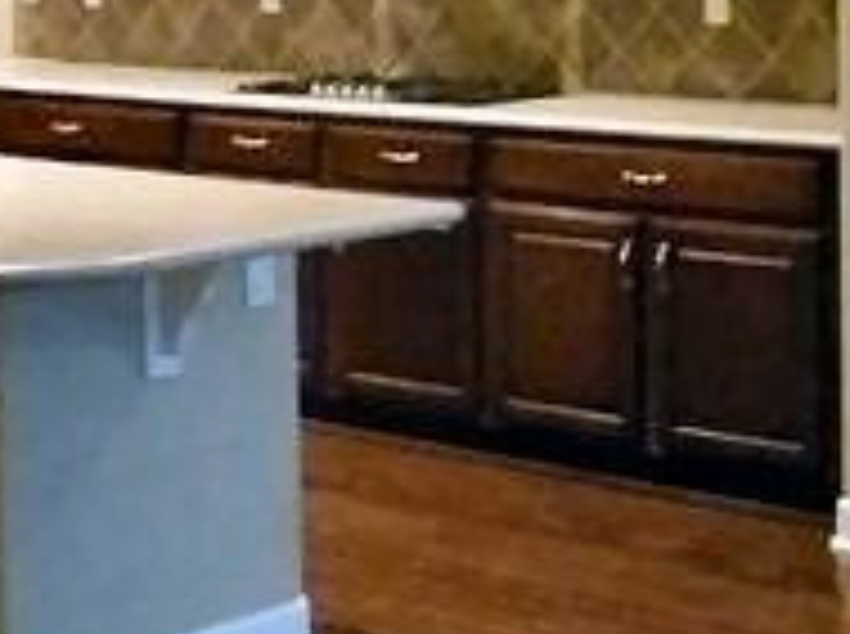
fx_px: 2328
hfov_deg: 20.5
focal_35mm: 95
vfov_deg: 15.1
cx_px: 220
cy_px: -90
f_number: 3.3
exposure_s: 1/10
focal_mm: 5
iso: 800
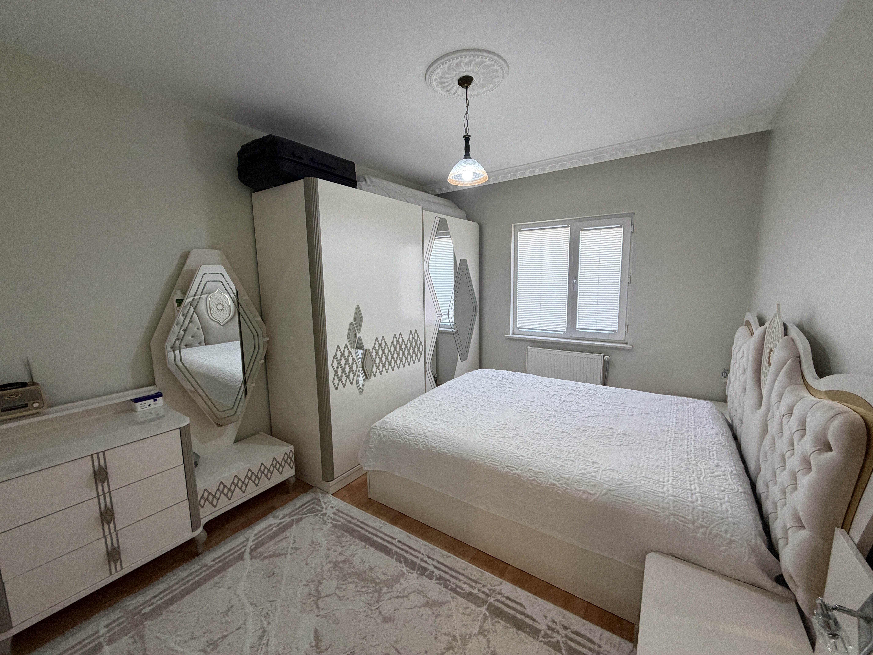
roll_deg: +1.3
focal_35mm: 14
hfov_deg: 102.1
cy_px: 328
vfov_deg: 85.7
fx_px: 353
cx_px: 436
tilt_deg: -8.0
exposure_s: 1/50
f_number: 2.2
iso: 250
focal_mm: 2.22
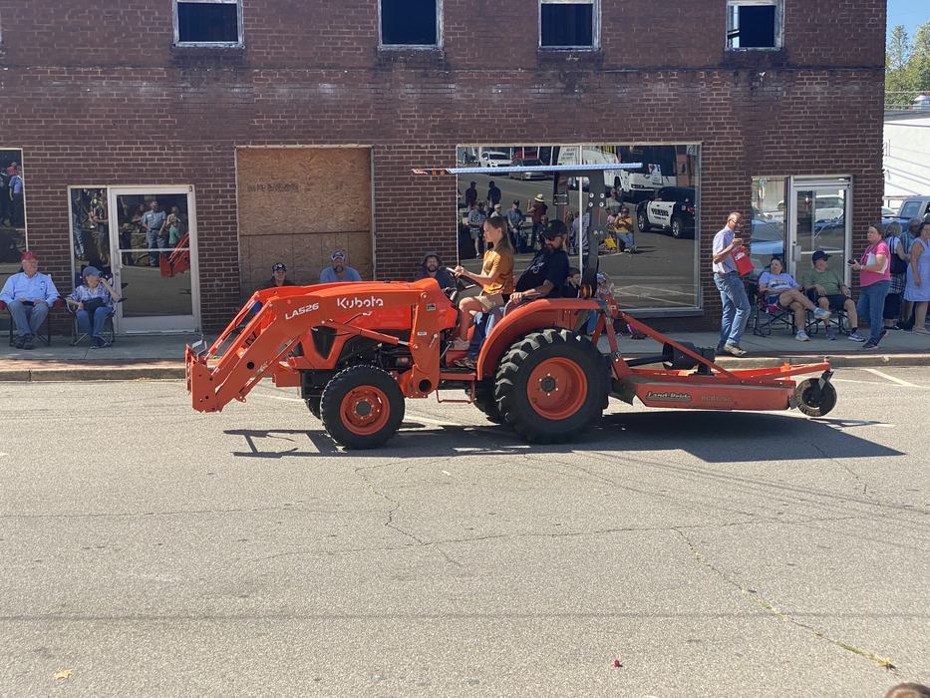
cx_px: 465
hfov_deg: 36.8
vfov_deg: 28.0
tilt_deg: -6.6
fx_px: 1397
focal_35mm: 52
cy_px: 349
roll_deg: +0.4
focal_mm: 6
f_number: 2
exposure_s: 1/999
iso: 20
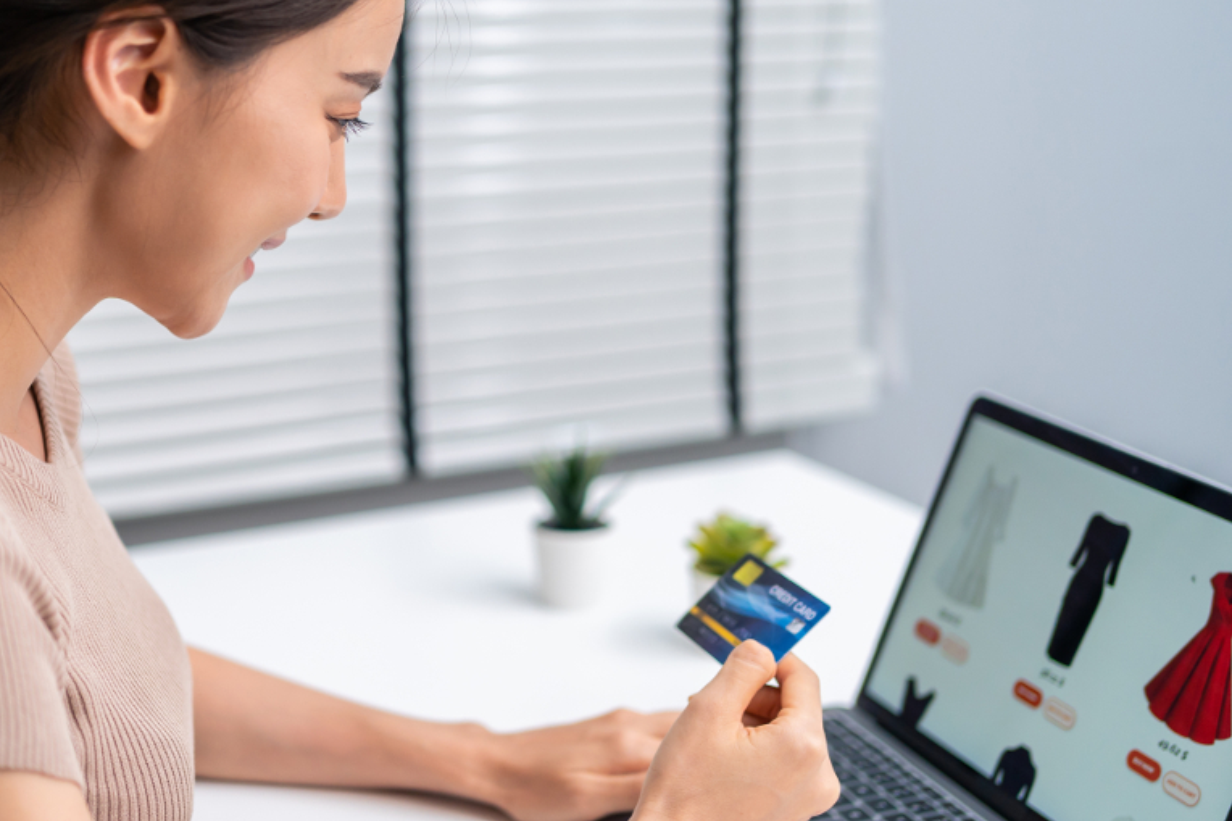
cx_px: 424
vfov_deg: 24.6
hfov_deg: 35.9
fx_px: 1882
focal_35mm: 55
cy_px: 376
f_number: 1.8
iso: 320
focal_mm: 35
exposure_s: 1/400
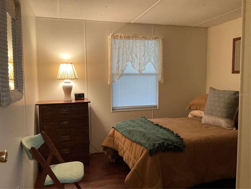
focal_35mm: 29
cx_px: 126
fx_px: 210
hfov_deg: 61.7
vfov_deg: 48.2
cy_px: 94
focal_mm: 3
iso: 160
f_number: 1.8
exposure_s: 1/60
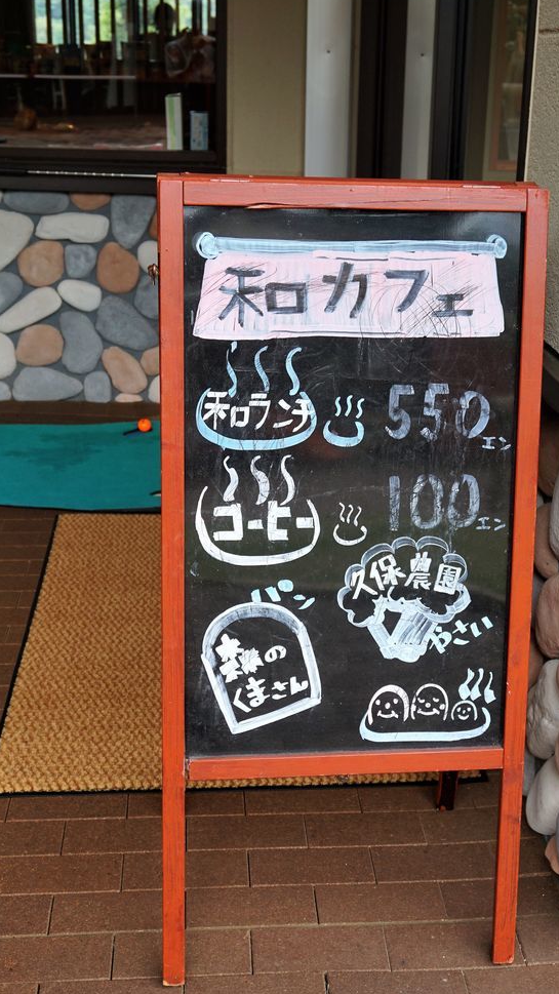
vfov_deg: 42.3
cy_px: 535
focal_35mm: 49
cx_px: 342
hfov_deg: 24.5
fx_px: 1282
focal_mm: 25
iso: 200
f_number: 5
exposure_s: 1/160
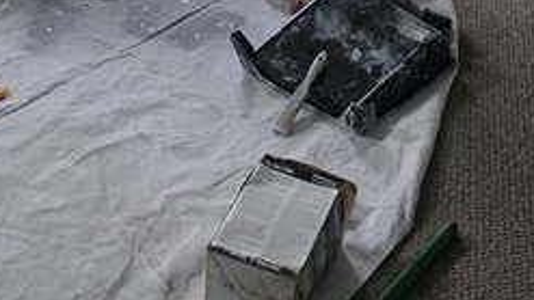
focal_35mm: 78
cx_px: 192
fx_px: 1105
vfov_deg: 12.3
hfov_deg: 27.1
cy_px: -421
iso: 1000
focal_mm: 6.3
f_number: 1.7
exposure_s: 1/120
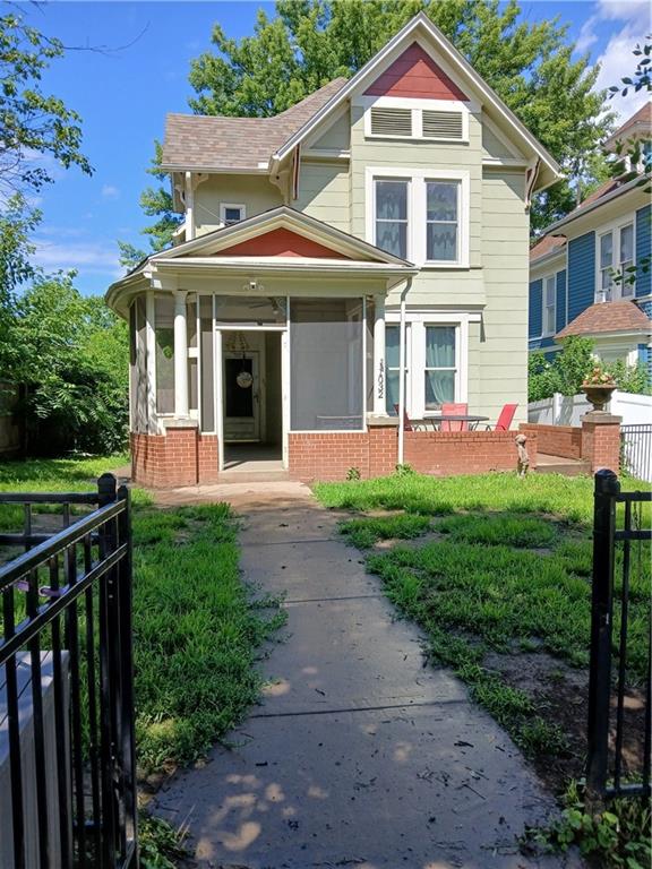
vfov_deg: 67.3
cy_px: 434
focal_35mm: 26
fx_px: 653
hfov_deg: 53.1
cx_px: 326
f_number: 1.8
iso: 20
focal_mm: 3.98
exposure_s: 1/344
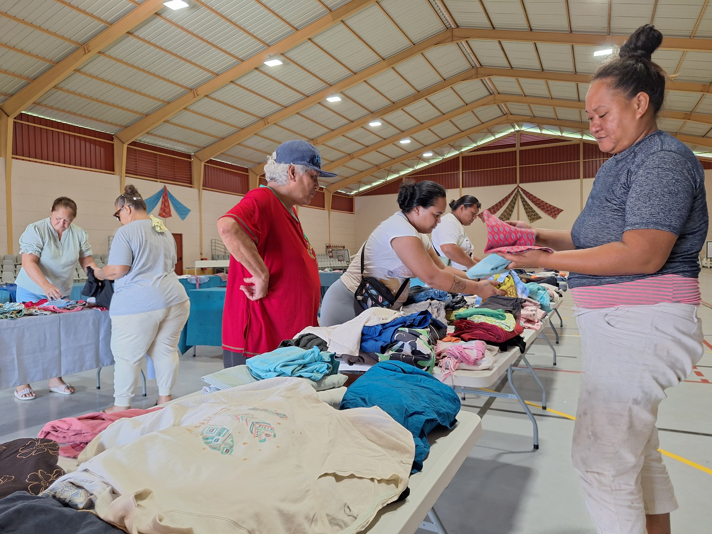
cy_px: 267
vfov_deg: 58.9
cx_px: 356
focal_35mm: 23
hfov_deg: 73.9
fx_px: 473
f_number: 1.8
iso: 100
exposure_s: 1/50
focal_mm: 5.54
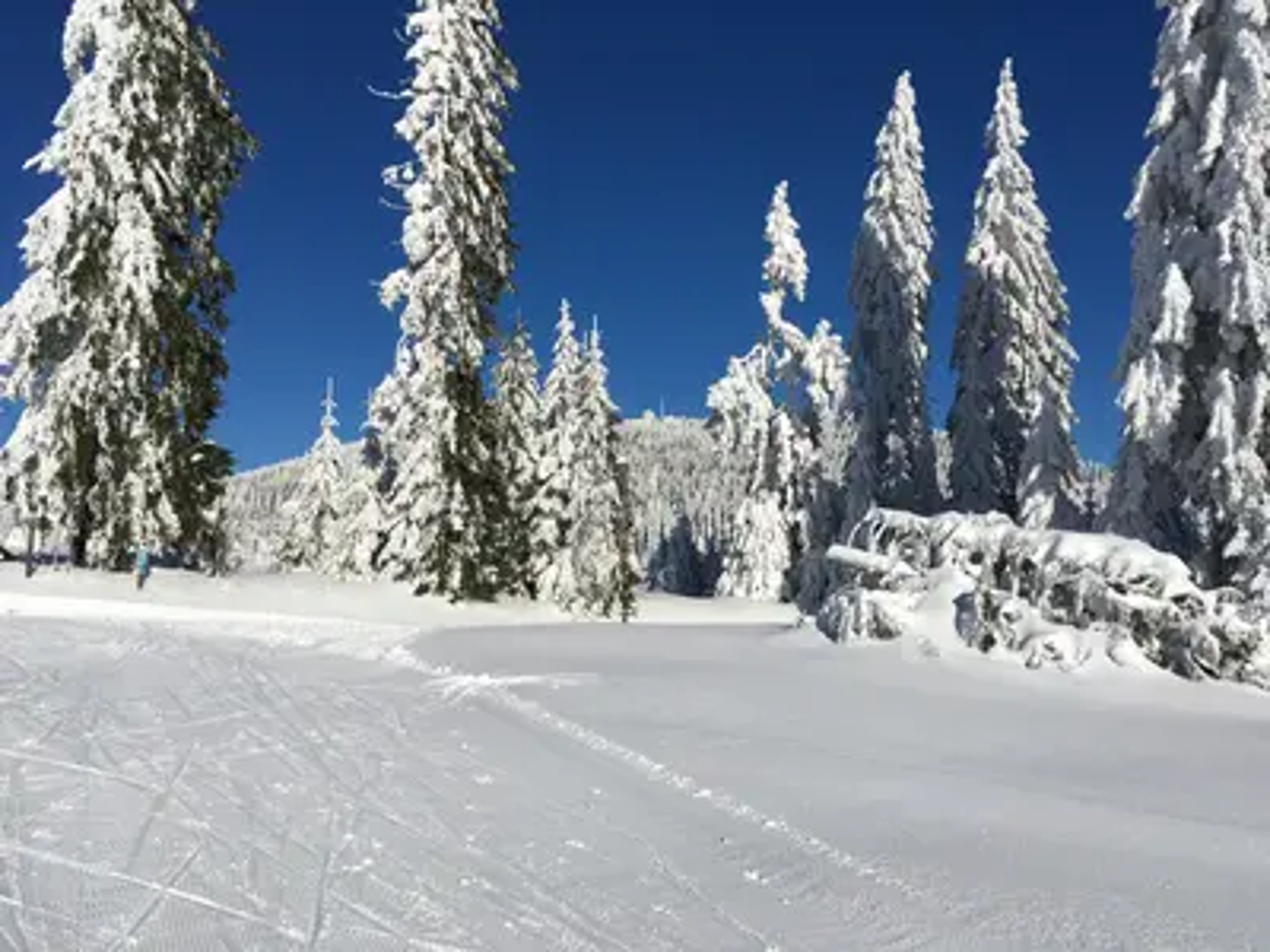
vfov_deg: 48.2
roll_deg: +0.5
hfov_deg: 61.7
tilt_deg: +6.5
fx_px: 1064
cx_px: 635
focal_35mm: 29
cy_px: 476
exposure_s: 1/4808
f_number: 2.2
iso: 25
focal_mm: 4.15
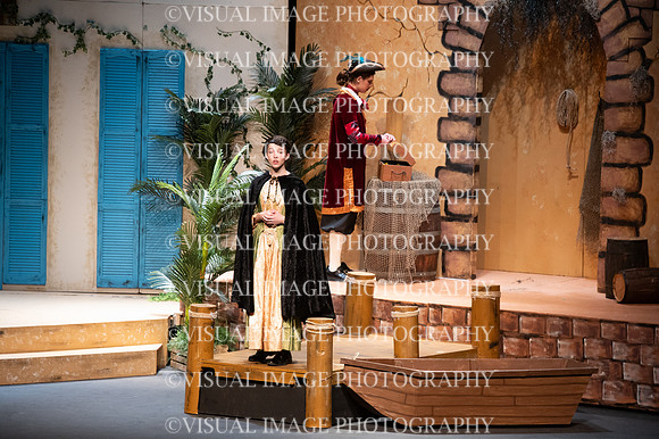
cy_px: 220
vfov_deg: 5.1
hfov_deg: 7.6
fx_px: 4939
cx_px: 330
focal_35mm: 270
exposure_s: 1/160
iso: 5000
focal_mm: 270
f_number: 6.3
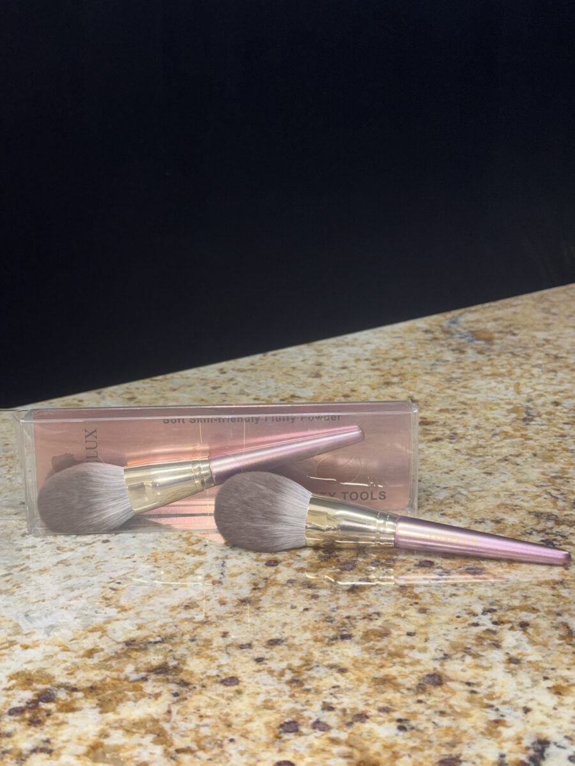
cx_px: 288
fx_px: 1063
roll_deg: +0.7
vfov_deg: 39.7
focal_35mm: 48
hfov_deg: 30.3
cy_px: 383
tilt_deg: -14.5
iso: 50
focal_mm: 6.76
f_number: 1.78
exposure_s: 1/33
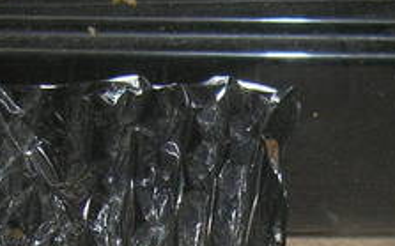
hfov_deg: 15.8
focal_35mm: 131
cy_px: 278
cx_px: 315
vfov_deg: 9.9
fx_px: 1409
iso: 50
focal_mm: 5.7
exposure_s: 1/60.1
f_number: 2.9
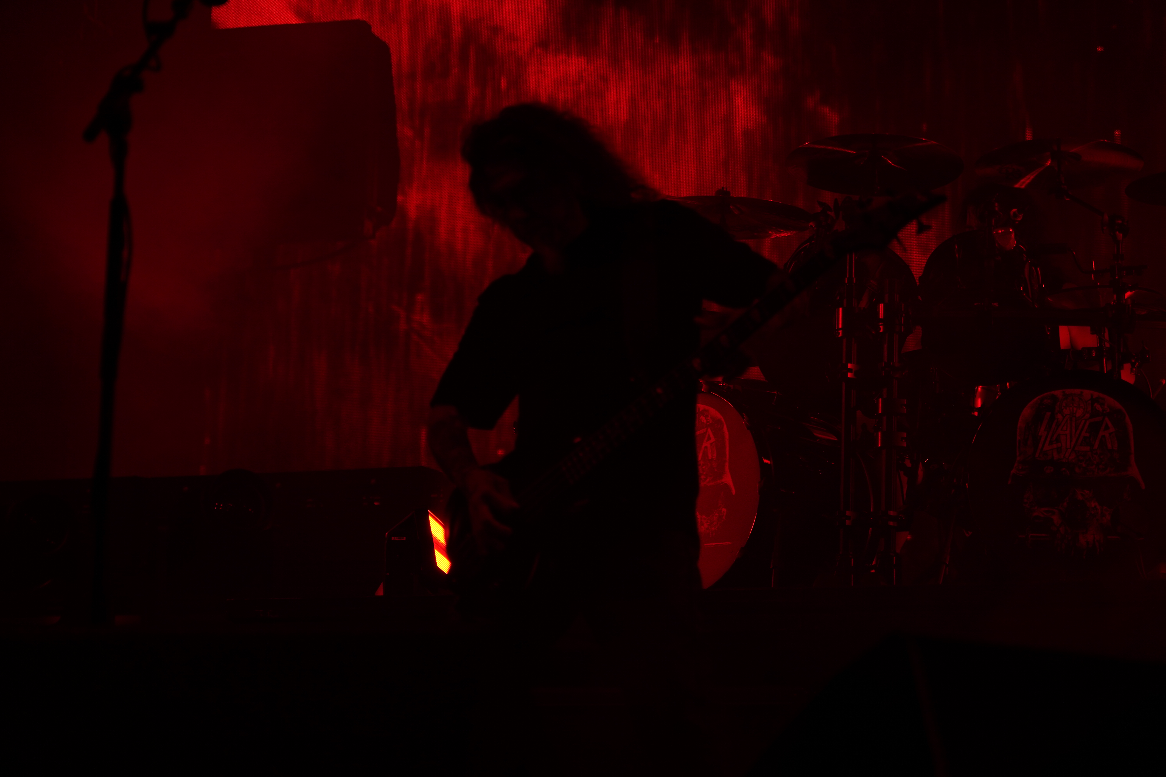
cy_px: 388
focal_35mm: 105
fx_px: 3401
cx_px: 583
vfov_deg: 13.0
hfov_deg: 19.5
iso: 320
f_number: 4
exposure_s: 1/125
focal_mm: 105
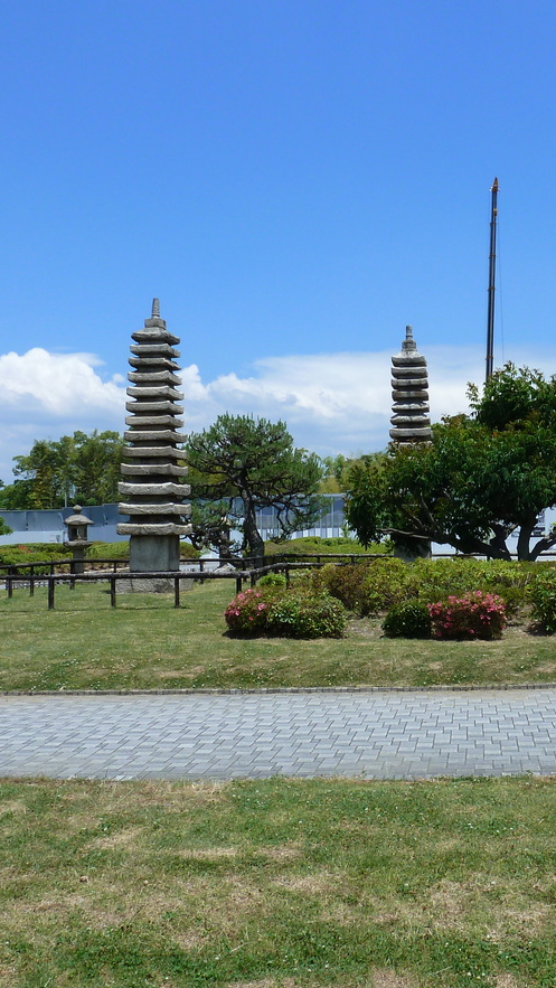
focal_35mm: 37
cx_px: 424
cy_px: 496
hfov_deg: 31.4
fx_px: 969
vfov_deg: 54.0
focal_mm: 4.1
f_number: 5
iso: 80
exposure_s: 1/400
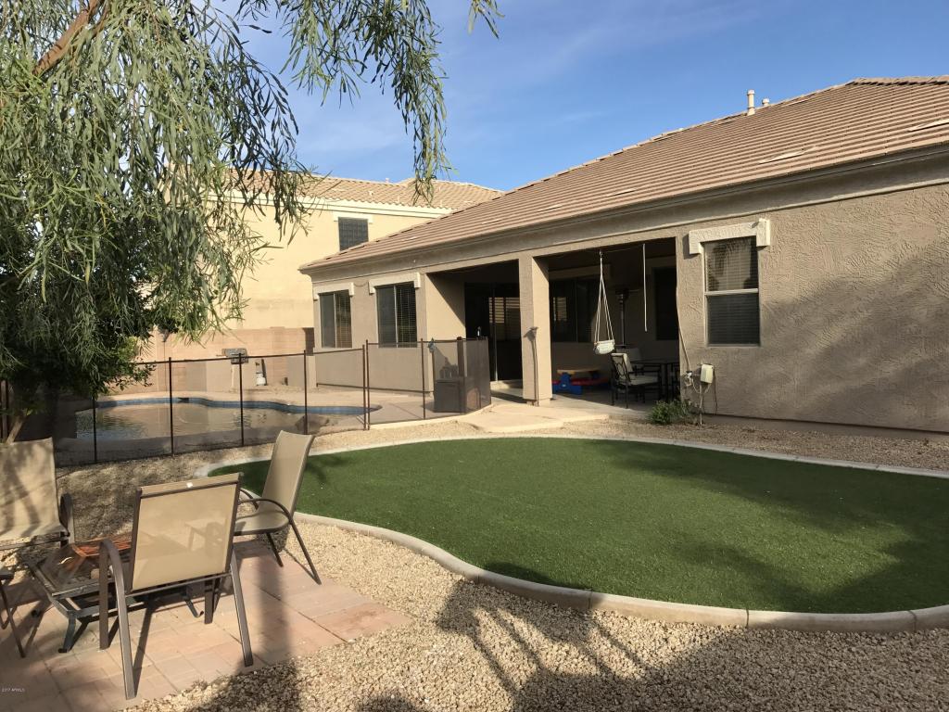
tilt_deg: -2.0
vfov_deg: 49.7
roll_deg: +1.5
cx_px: 474
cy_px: 356
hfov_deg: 63.4
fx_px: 768
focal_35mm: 28
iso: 20
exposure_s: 1/1709
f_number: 1.8
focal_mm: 3.99
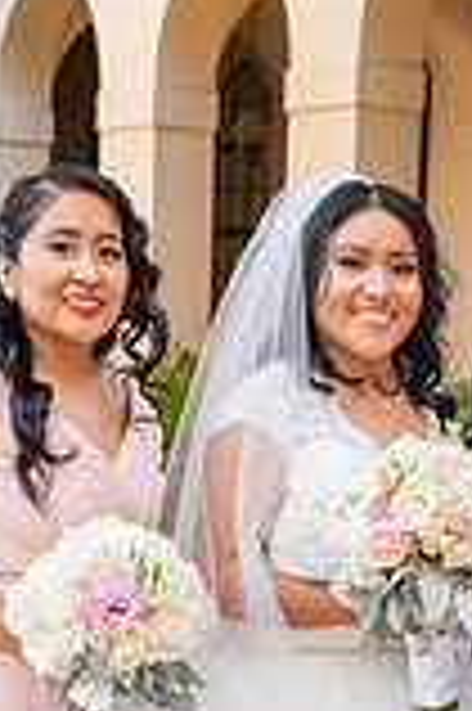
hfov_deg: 9.8
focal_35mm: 139
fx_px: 2739
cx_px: 354
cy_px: 869
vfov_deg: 14.3
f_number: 4.5
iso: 640
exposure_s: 1/200
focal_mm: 32
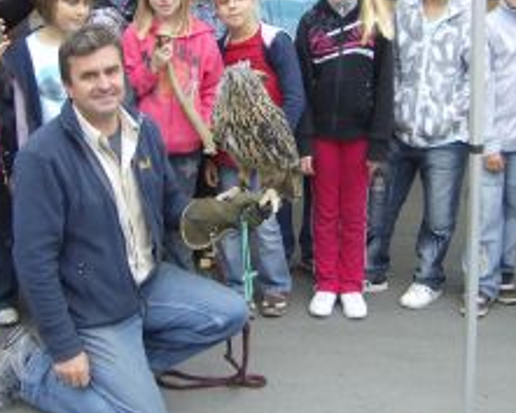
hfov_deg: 28.2
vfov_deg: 22.7
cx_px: 208
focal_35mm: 67
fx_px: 1024
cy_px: 124
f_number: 2.9
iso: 103
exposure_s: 1/71.2
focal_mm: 6.4
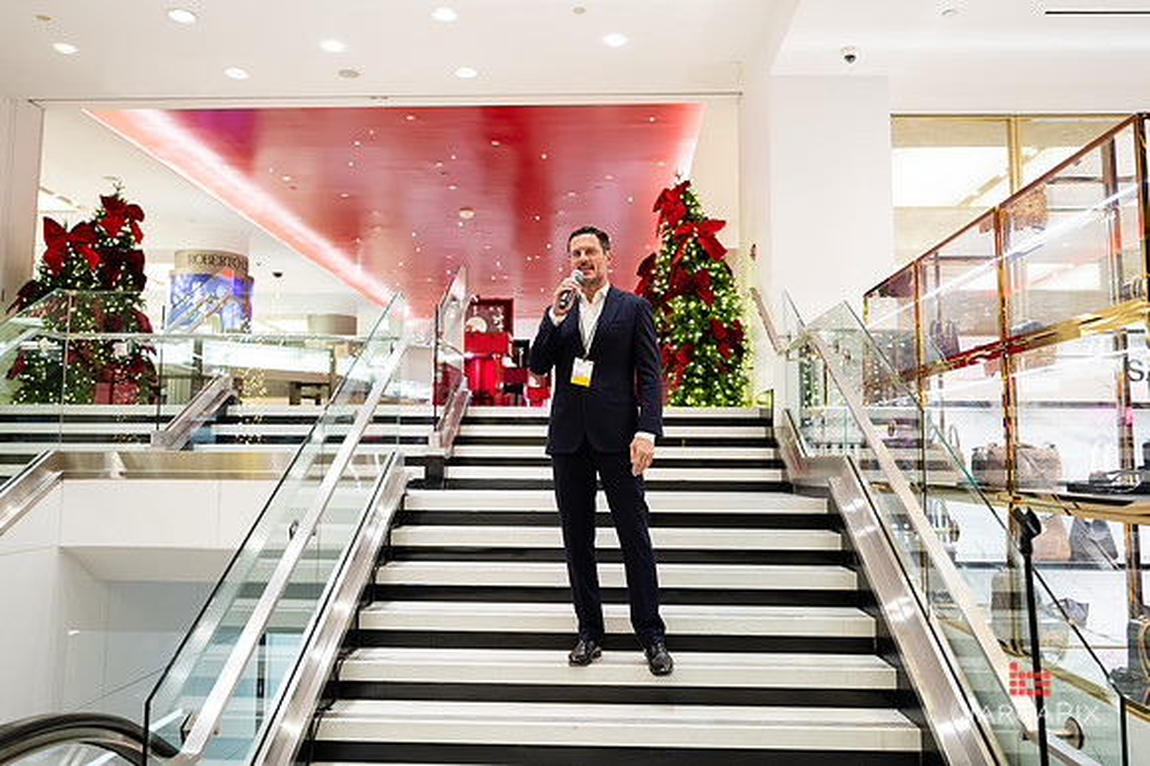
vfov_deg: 44.0
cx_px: 577
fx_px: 947
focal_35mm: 30
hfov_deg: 62.5
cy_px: 361
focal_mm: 26.5
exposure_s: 1/160
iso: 1250
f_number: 3.2
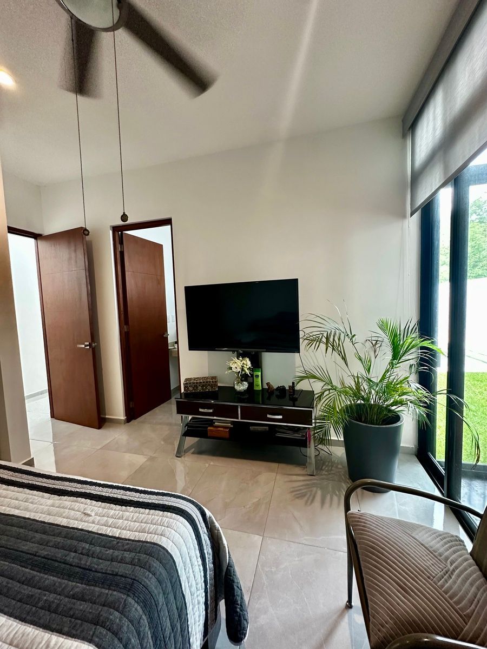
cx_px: 244
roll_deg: +1.6
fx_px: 263
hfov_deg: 85.7
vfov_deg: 102.1
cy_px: 324
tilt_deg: -3.3
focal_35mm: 14
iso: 400
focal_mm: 2.22
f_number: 2.2
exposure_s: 1/60
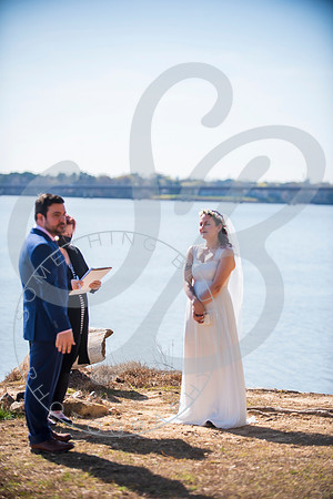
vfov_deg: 20.0
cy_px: 250
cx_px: 166
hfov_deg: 13.4
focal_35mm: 102
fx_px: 1415
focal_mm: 102
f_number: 2.8
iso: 100
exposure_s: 1/1000
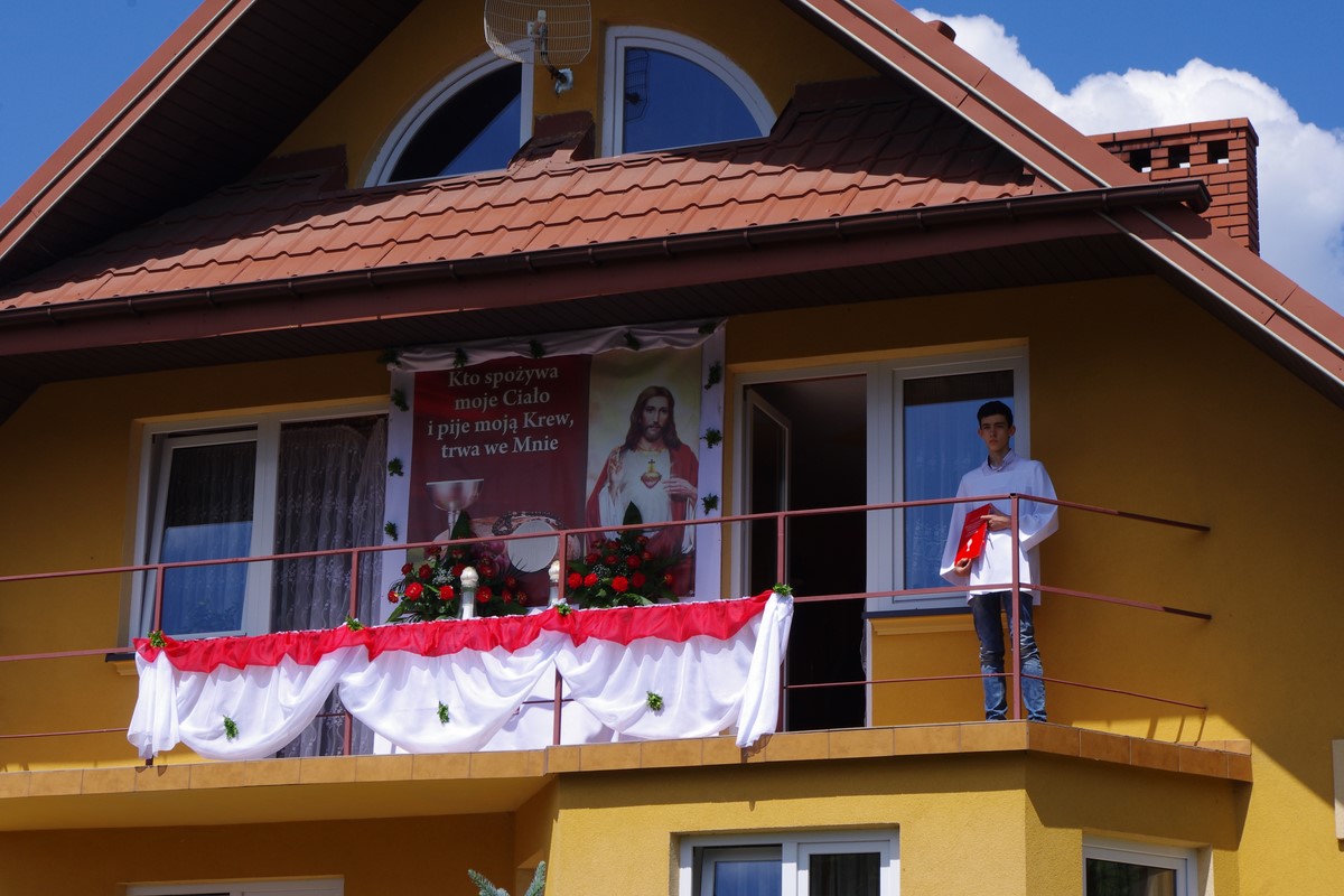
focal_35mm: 82
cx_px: 672
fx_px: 3061
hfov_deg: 24.8
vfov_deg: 16.7
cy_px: 448
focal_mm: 55
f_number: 13
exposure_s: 1/180
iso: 200
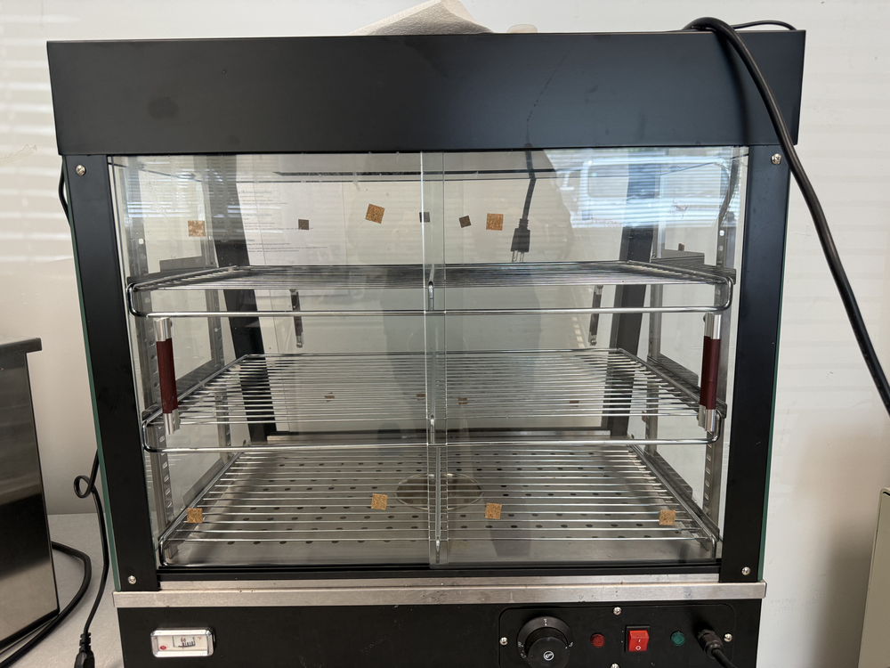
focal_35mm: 24
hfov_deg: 71.6
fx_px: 617
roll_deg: +0.4
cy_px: 334
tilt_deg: -8.8
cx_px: 445
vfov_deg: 56.8
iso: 160
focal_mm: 6.76
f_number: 1.78
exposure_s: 1/120
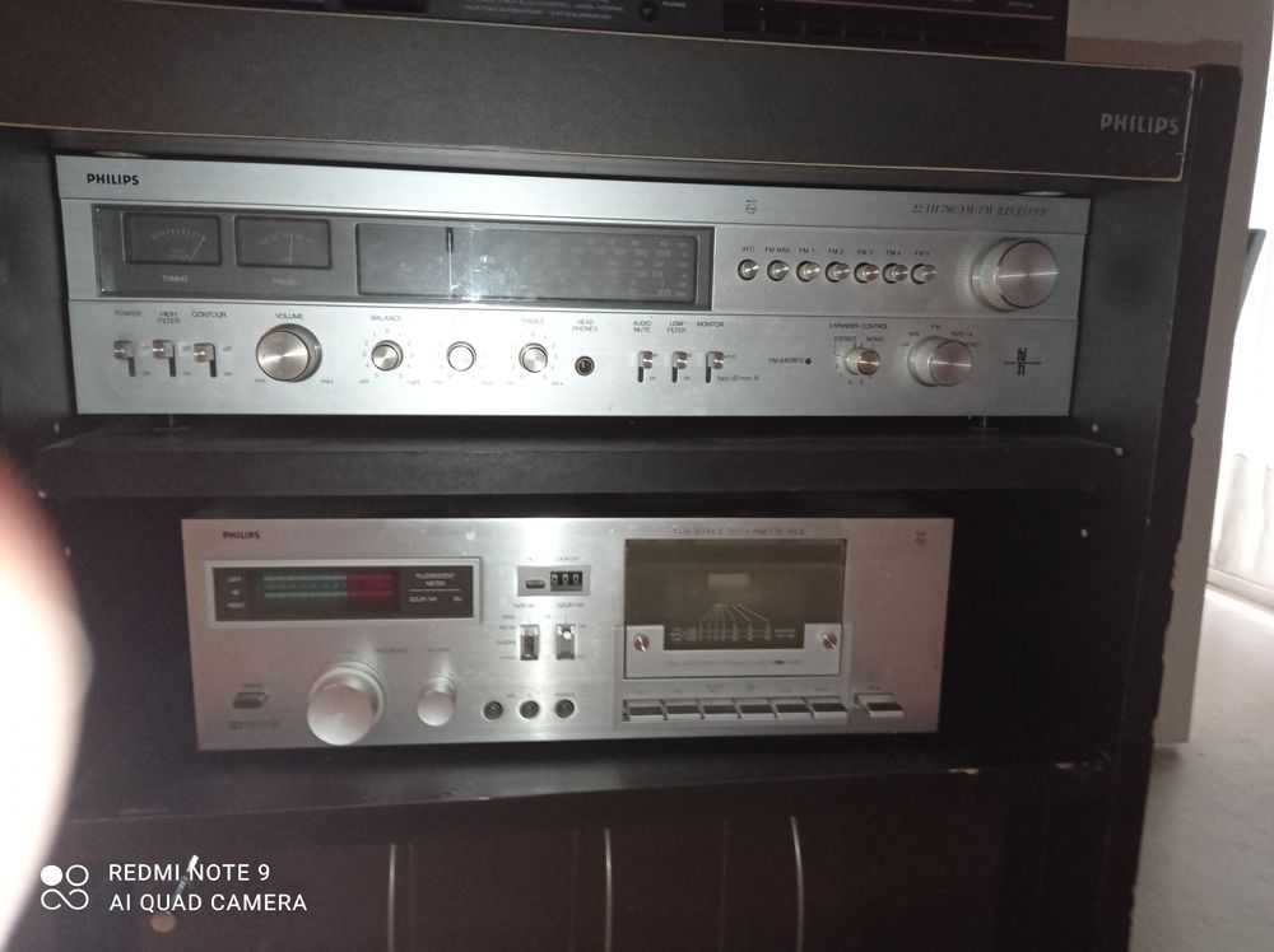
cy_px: 476
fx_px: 1030
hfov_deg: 63.5
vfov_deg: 49.7
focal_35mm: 28
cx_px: 637
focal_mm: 4.74
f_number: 1.79
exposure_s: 1/33.3
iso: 463
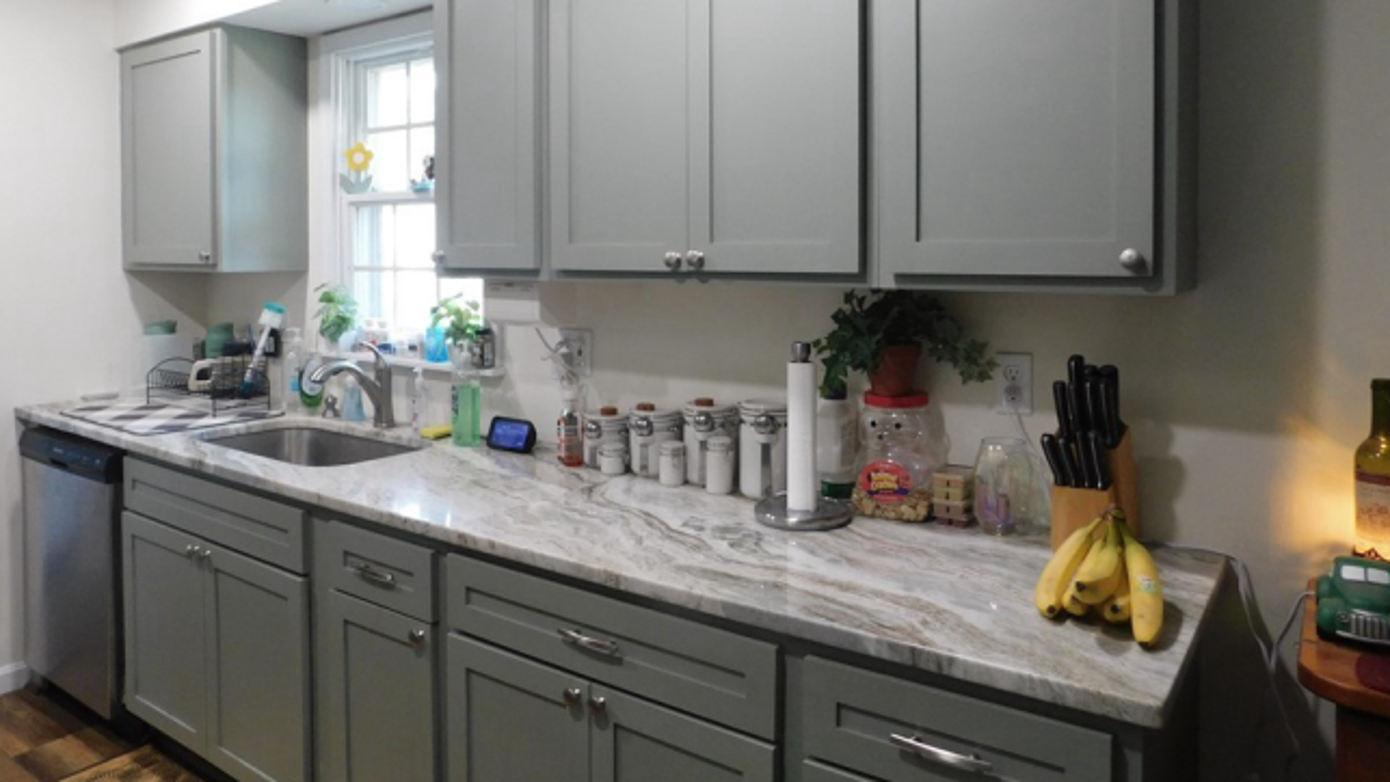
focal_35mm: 26
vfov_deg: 44.0
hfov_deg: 71.9
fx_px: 958
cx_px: 676
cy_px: 283
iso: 220
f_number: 3
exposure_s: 1/30
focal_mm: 4
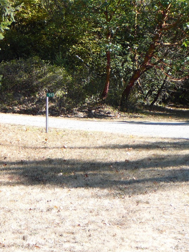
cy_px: 126
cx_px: 45
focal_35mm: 150
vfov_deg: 13.2
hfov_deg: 9.9
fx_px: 1093
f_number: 3.9
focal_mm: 16.6
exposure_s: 1/160
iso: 80
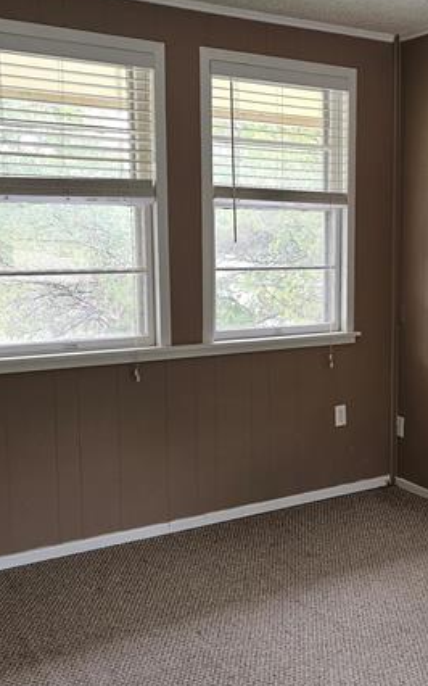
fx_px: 822
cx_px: 330
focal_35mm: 44
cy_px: 343
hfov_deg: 28.7
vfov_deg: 45.3
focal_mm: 6.3
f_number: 1.7
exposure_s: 1/207
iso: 100
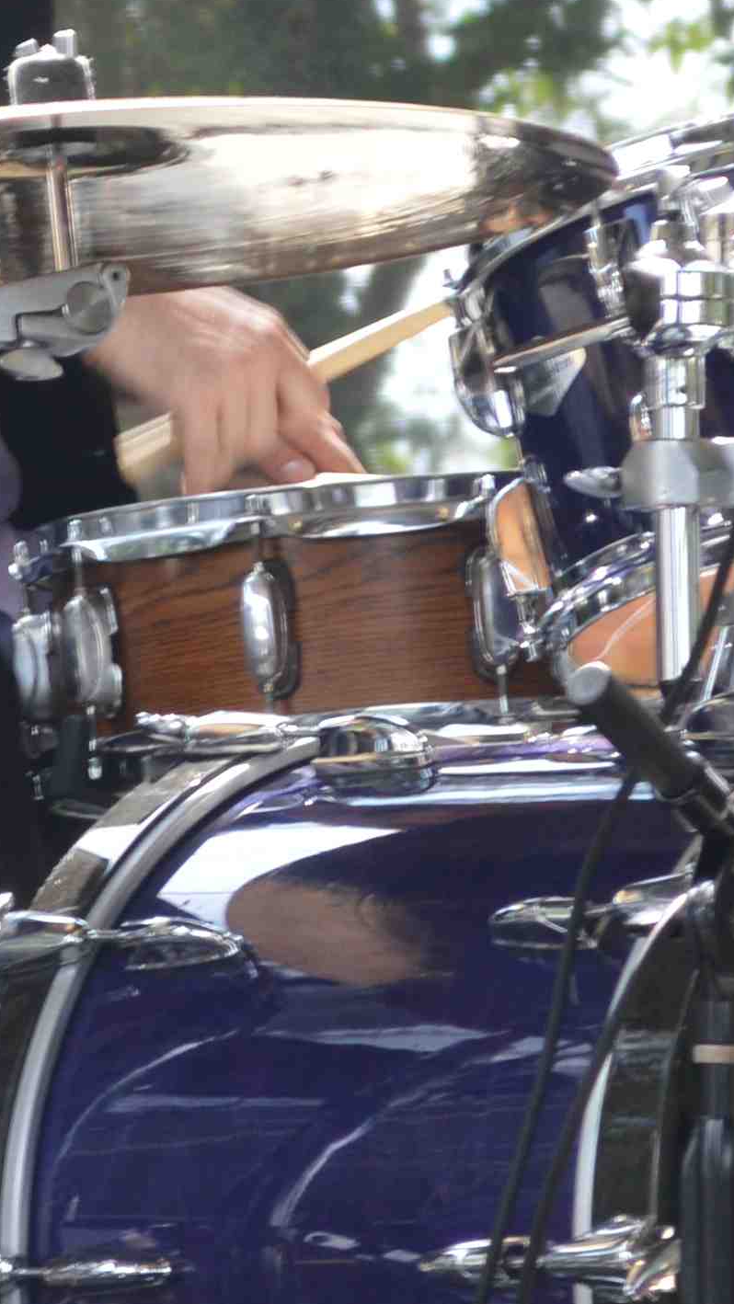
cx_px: -257
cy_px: 347
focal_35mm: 366
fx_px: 12667
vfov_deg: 5.9
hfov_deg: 3.3
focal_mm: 55
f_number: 5.6
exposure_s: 1/125
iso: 320
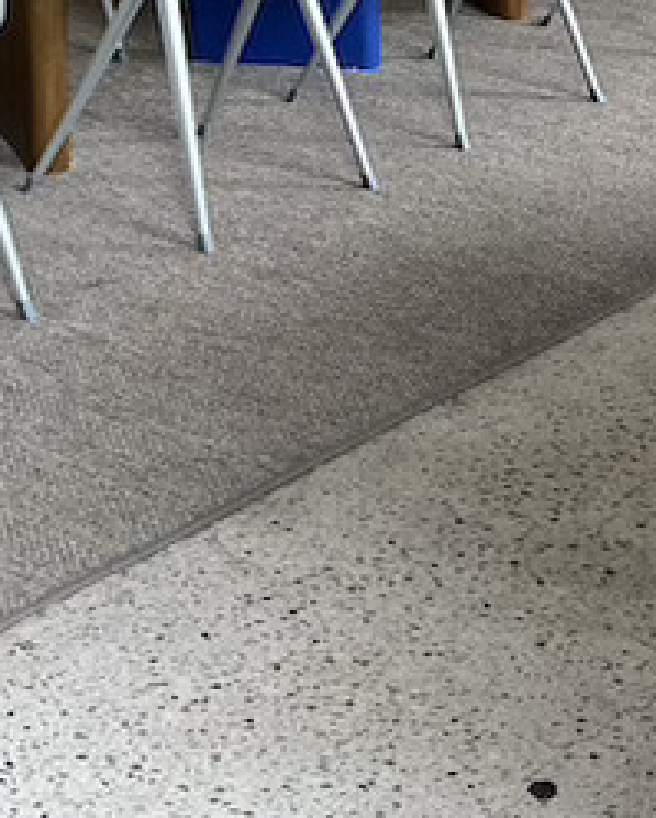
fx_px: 2229
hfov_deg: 16.7
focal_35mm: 92
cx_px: 181
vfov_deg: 17.3
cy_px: -614
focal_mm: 5.1
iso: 125
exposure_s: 1/100
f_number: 1.6
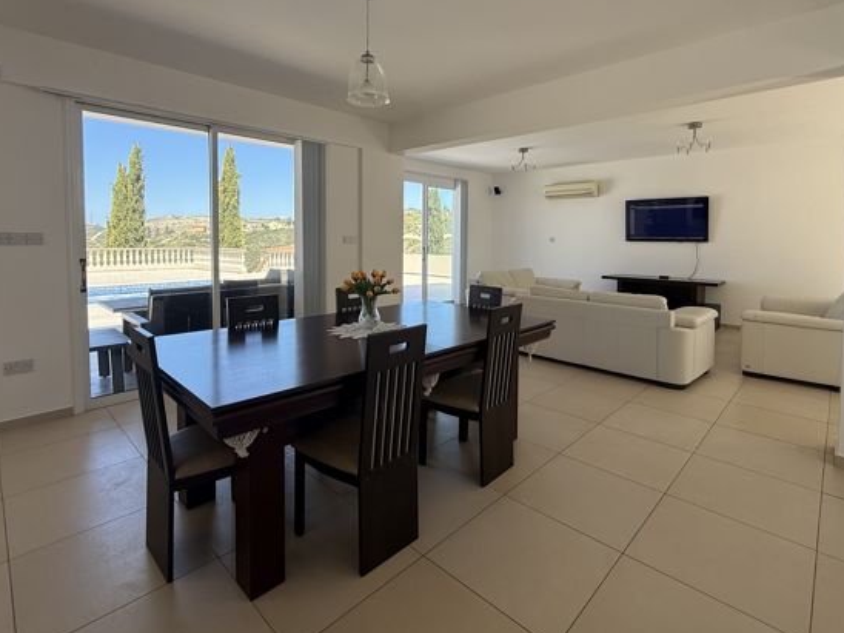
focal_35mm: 18
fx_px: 439
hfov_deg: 87.7
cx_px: 435
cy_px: 259
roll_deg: -0.6
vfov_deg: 71.0
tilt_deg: -1.9
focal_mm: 2.22
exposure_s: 1/398
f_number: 2.2
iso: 64
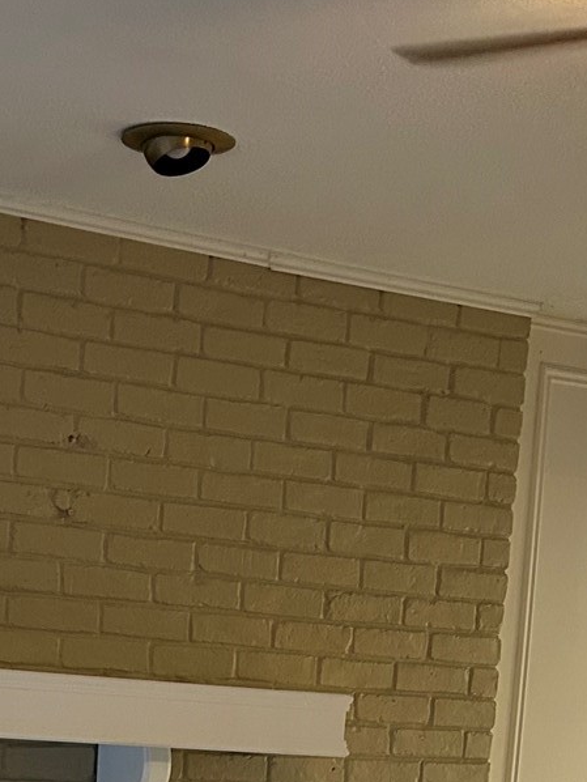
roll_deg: -4.3
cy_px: 1019
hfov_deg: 16.5
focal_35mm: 89
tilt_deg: -9.5
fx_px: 2011
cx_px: 167
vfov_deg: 20.1
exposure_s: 1/60
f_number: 1.5
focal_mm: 5.7
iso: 250
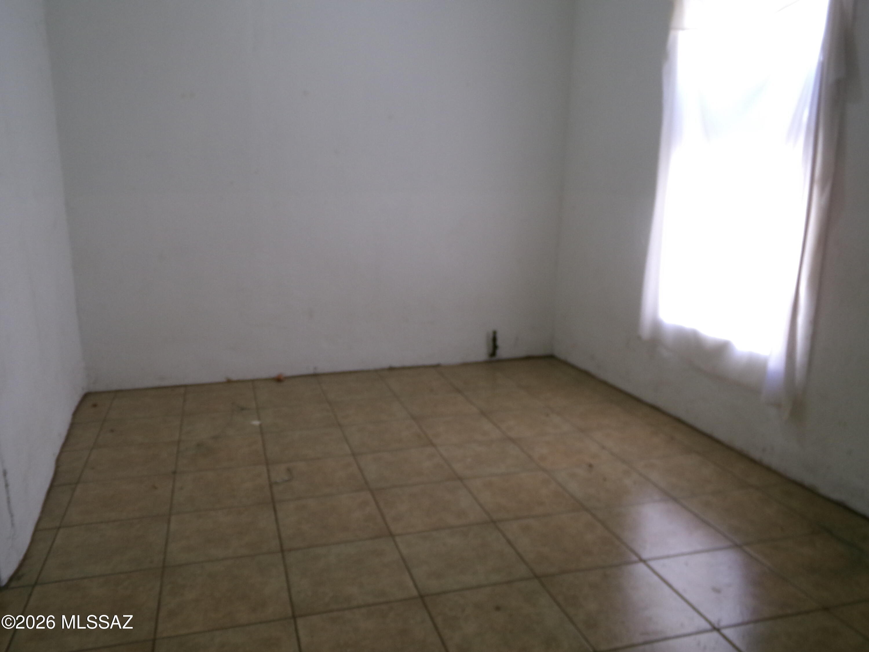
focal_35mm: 28
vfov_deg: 49.7
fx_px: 703
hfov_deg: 63.4
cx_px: 434
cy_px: 326
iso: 200
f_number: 3.8
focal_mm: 5
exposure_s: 1/20
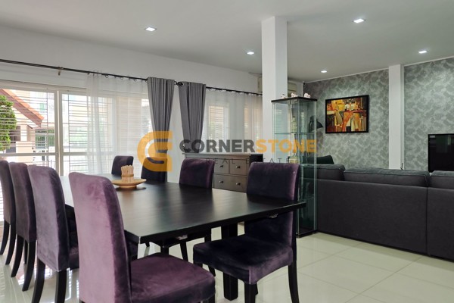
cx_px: 227
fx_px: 315
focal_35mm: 25
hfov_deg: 71.5
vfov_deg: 51.3
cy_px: 152
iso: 200
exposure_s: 1/30
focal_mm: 16.7
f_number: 3.5
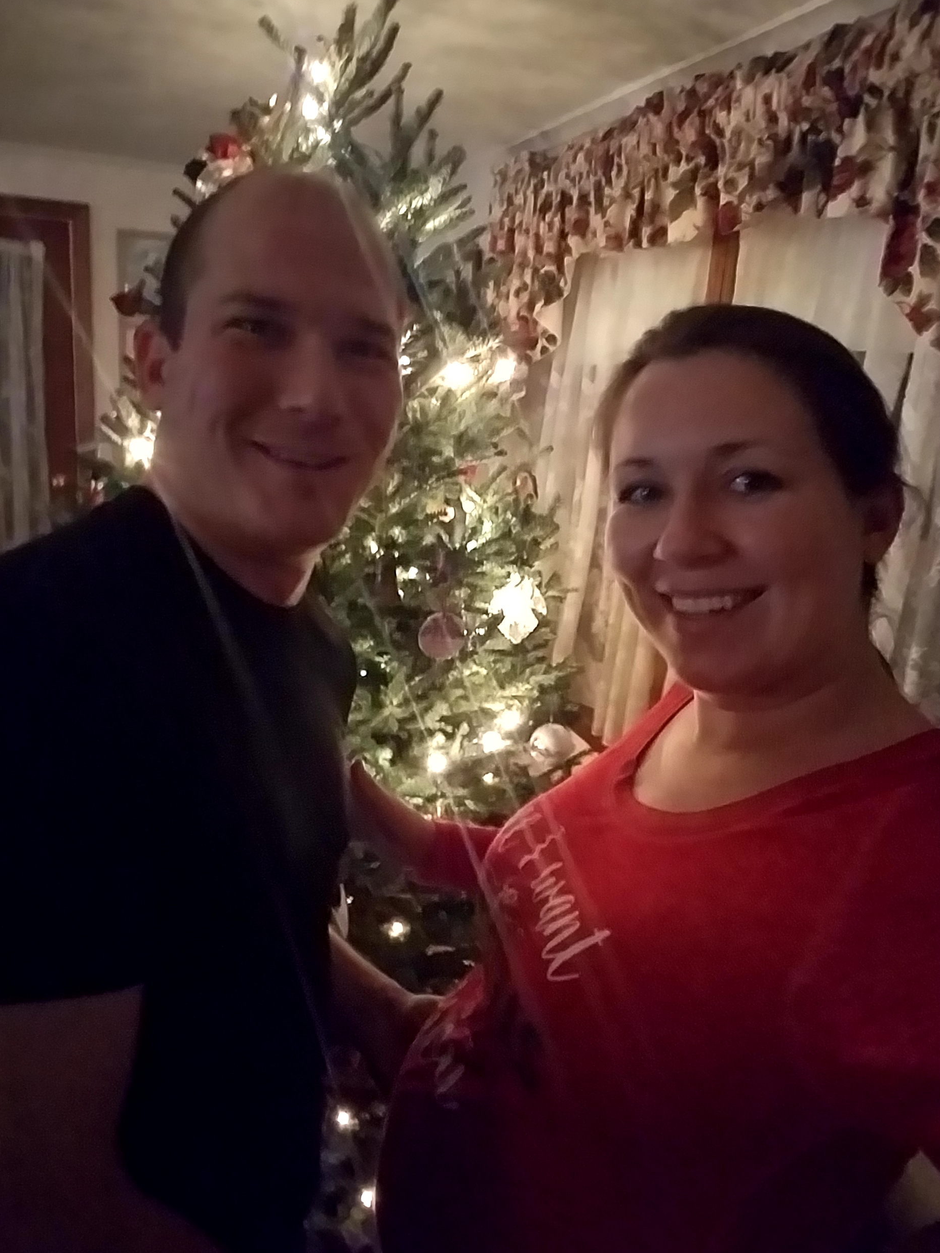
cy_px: 641
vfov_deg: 76.4
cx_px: 467
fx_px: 796
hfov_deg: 61.1
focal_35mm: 22
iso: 1250
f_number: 1.7
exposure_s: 1/12
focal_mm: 2.1
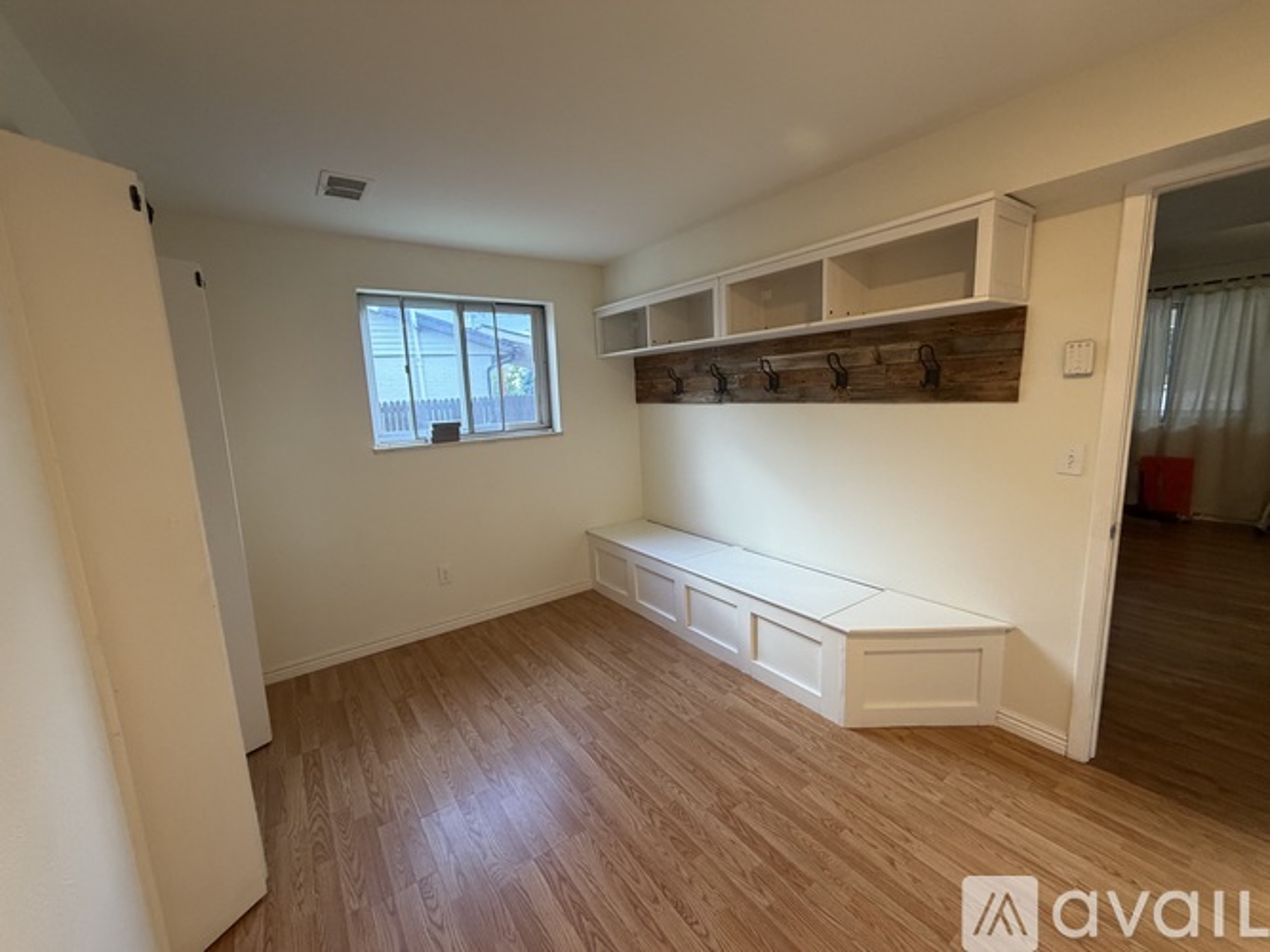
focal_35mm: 14
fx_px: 514
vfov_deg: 85.7
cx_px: 635
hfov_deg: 102.1
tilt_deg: -9.6
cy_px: 476
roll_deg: +3.4
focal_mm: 2.22
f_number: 2.2
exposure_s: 1/60
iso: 320
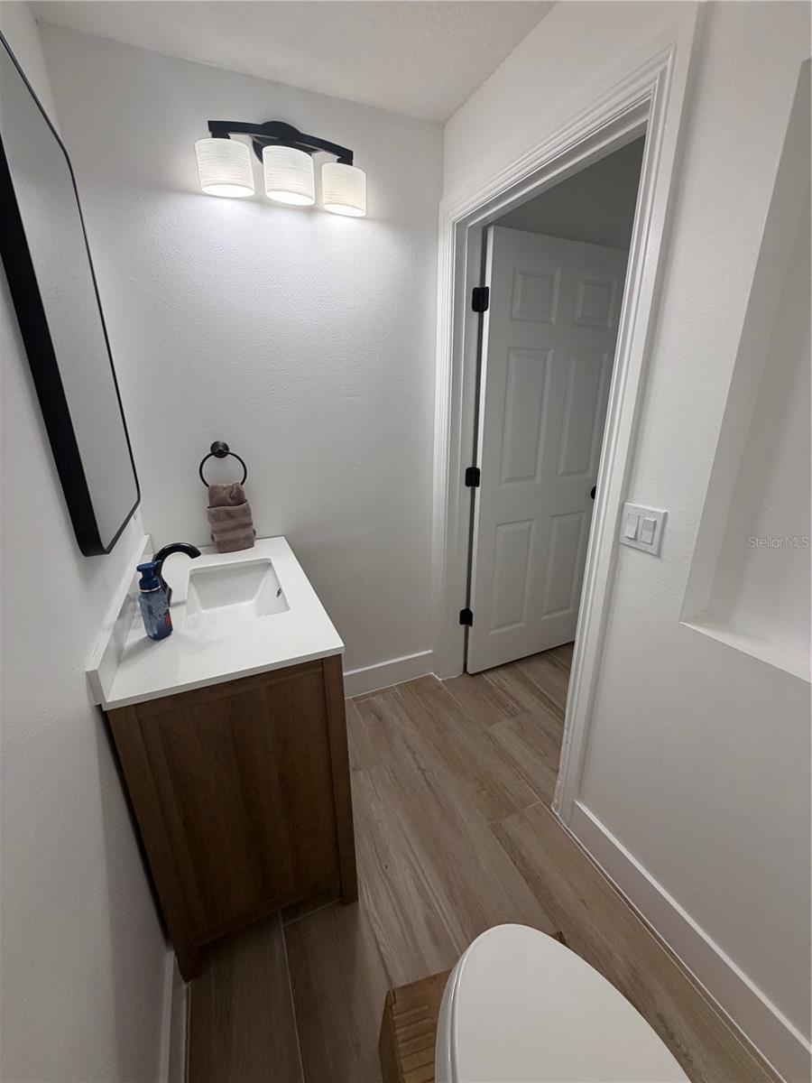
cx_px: 406
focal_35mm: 14
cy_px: 542
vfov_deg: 102.1
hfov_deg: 85.7
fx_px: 438
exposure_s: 1/120
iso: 160
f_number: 2.2
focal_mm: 2.22
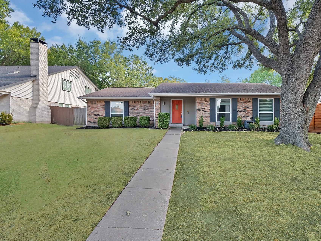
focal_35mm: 17
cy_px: 123
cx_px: 186
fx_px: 158
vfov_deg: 74.7
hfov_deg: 90.3
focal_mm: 15
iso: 640
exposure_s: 1/30
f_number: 9
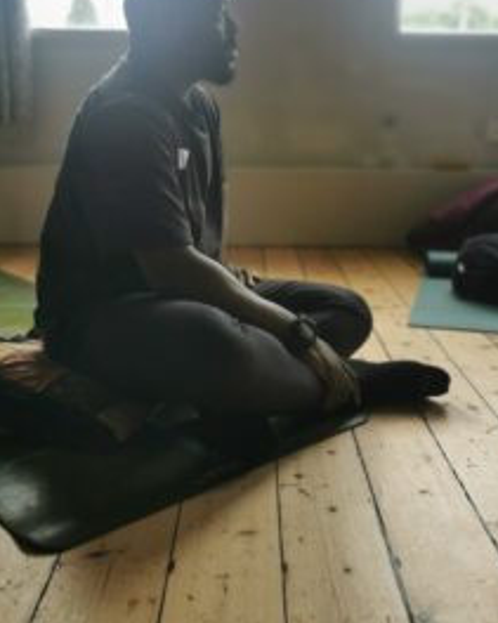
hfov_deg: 37.3
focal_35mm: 40
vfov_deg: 45.2
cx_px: 274
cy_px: 210
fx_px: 737
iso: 50
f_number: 1.6
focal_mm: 5.56
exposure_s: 1/144
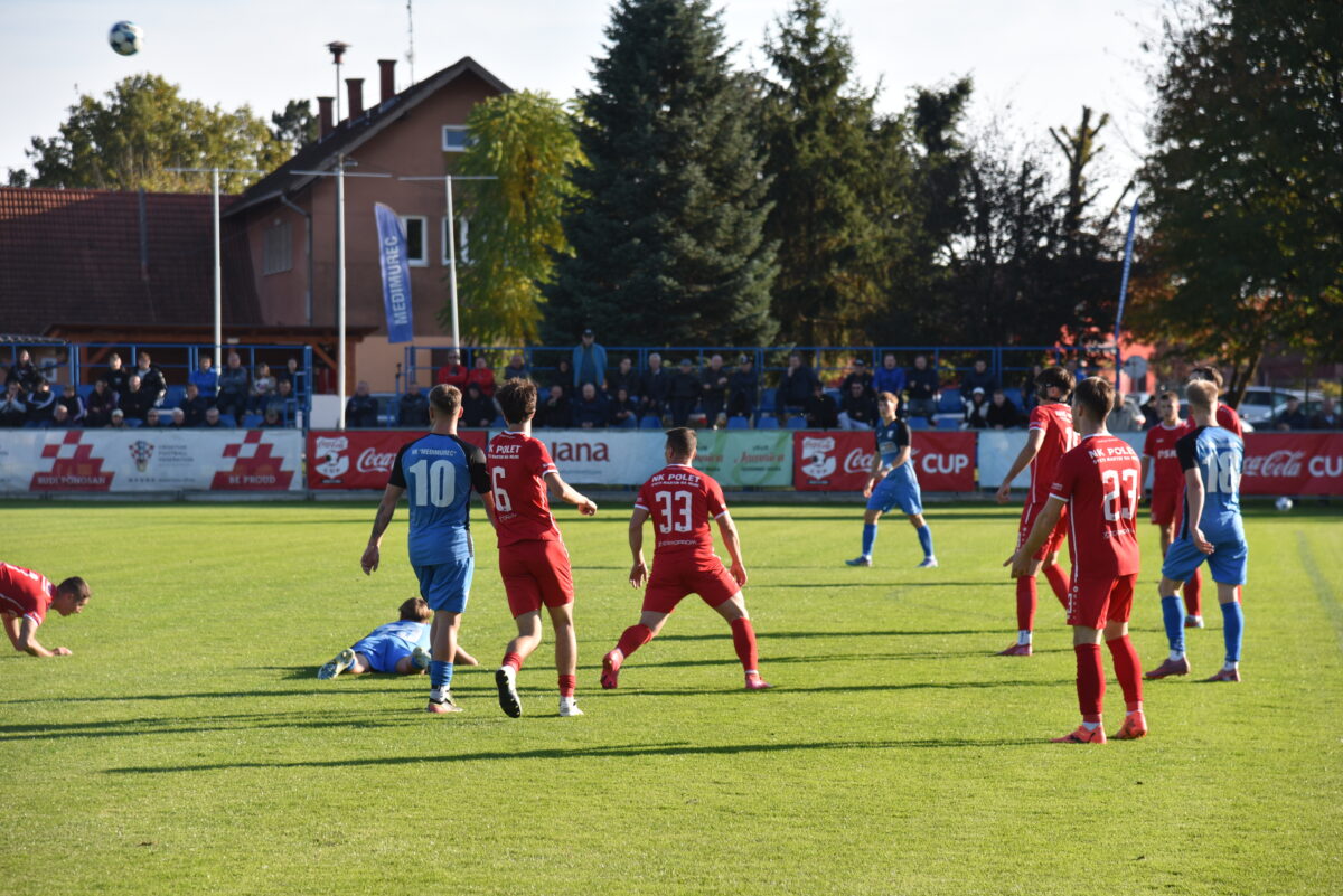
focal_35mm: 120
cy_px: 448
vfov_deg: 11.4
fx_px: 4478
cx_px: 672
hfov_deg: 17.1
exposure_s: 1/500
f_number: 5.6
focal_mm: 120
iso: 200
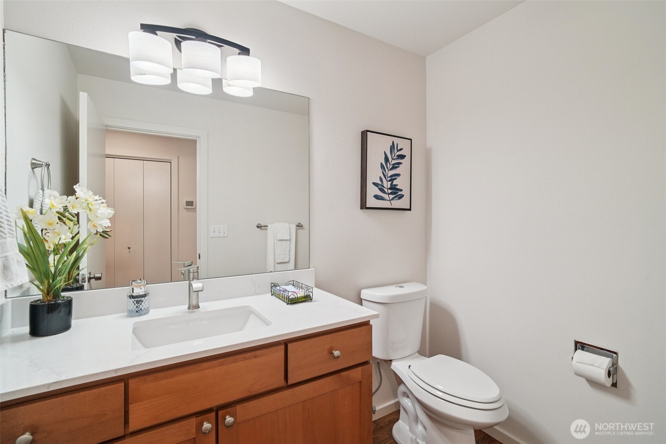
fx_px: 296
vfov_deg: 73.7
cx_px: 333
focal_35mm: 16
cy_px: 222
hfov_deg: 96.7
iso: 1600
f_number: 8
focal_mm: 16
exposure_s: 1/50
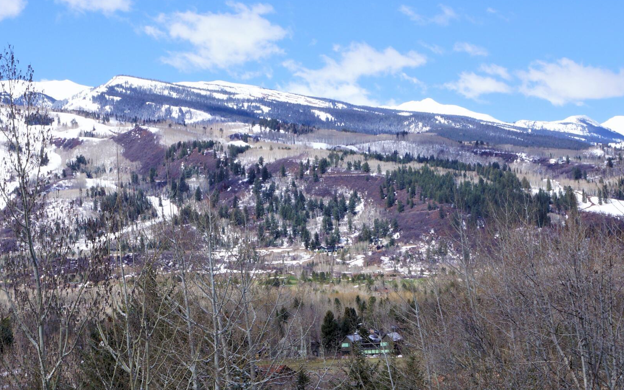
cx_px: 220
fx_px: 1700
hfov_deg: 20.7
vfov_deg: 13.0
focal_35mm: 100
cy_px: 302
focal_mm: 35
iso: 100
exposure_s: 1/100
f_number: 14
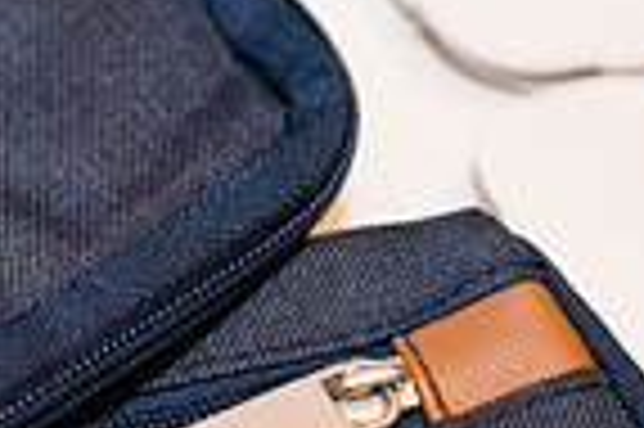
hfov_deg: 10.9
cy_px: 622
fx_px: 3252
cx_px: -288
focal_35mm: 182
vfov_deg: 7.4
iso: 400
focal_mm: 45
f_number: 3.2
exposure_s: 1/200
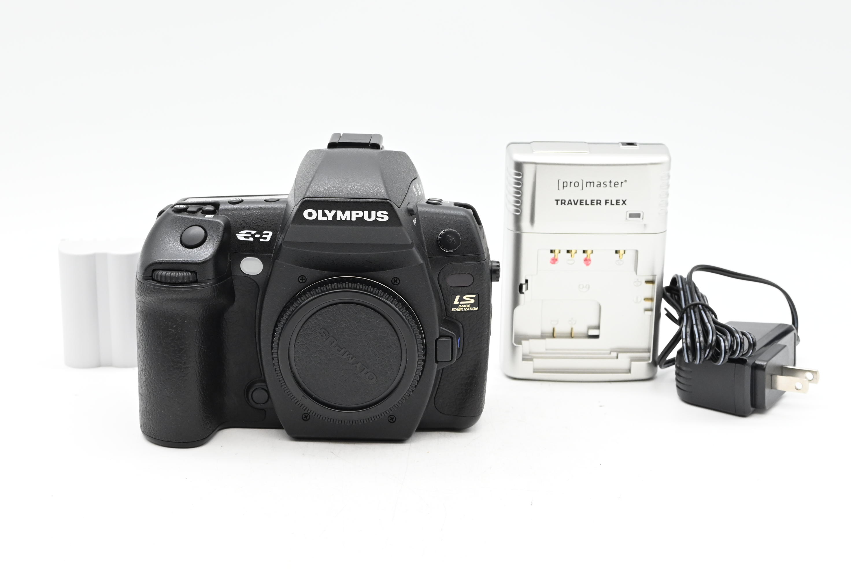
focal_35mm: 75
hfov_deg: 27.0
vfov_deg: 18.2
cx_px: 426
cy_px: 284
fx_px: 1774
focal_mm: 50
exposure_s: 1/125
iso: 2000
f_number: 10
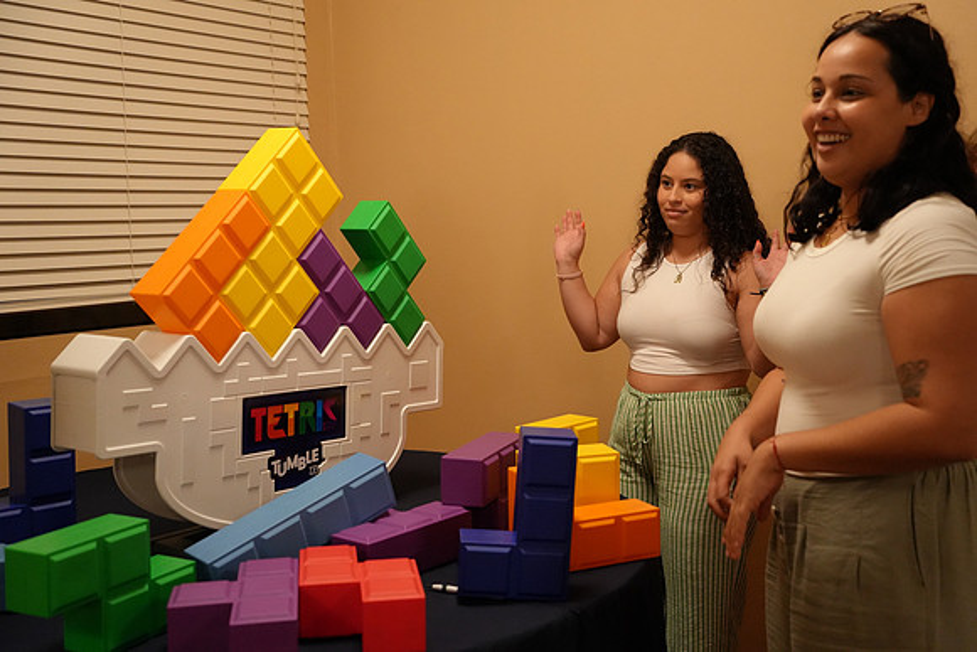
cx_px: 488
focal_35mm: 42
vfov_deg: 31.9
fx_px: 1140
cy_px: 326
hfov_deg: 46.4
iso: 6400
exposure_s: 1/160
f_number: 4
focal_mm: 42
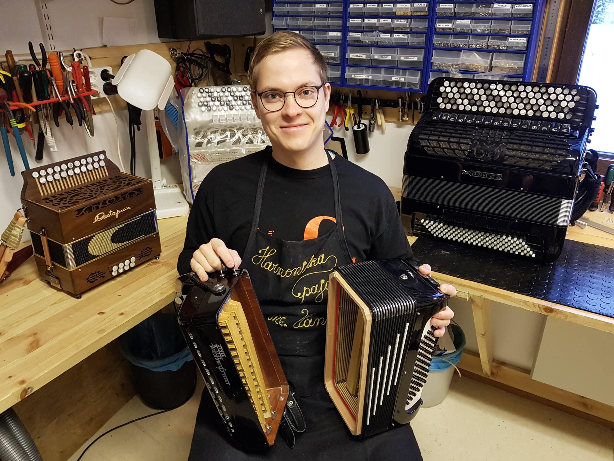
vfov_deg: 53.1
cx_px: 307
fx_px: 461
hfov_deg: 67.3
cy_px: 230
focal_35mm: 26
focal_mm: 4.2
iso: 200
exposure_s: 1/33
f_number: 1.7
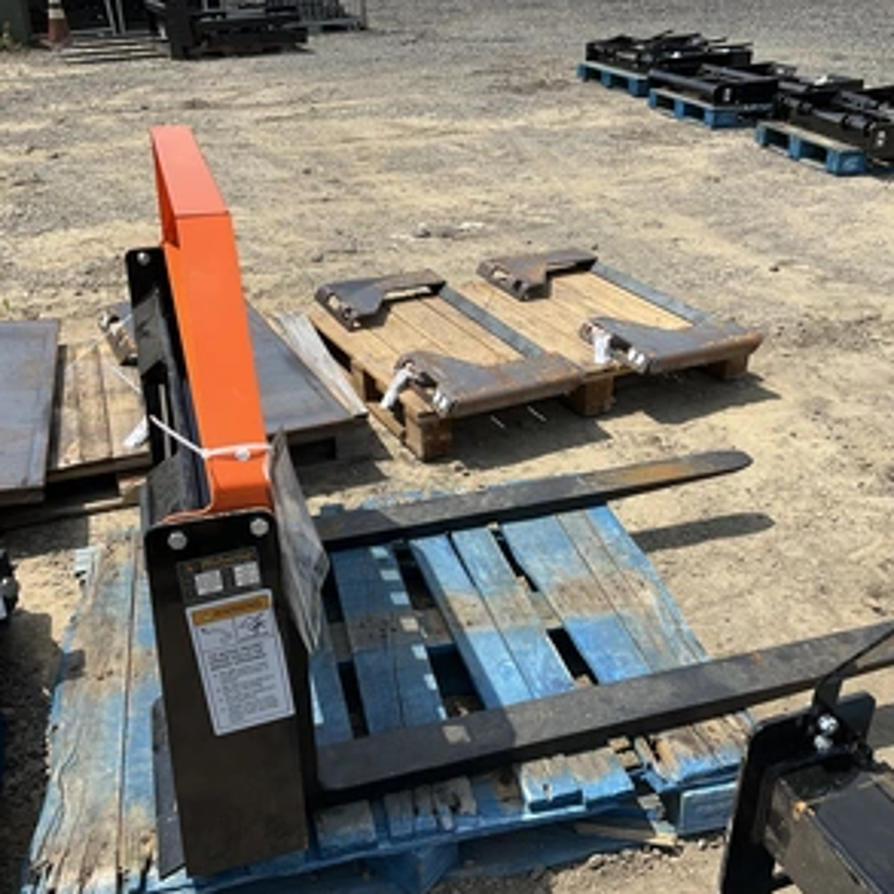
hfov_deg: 47.1
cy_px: 442
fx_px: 1023
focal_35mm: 35
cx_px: 497
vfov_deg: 47.2
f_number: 1.8
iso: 25
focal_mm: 3
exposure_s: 1/2058
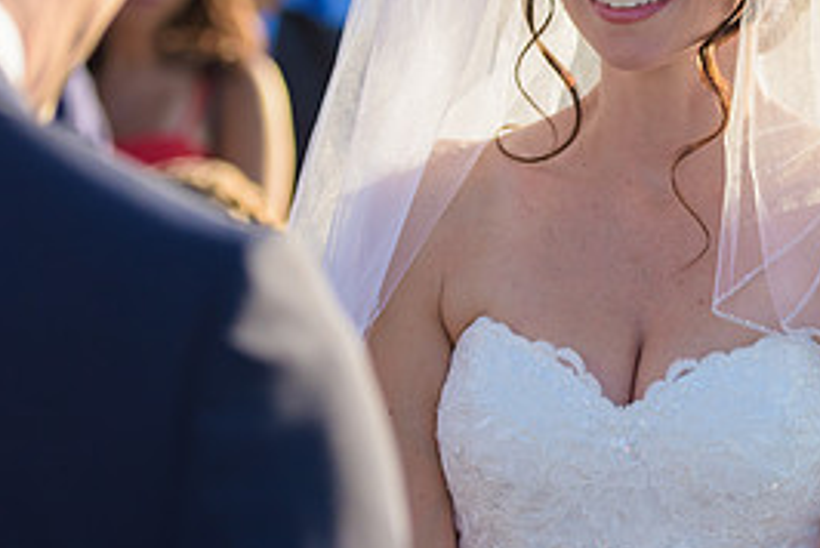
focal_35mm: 185
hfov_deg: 11.1
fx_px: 4218
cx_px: 641
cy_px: 26
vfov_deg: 7.4
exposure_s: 1/1600
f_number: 3.2
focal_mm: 85
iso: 200
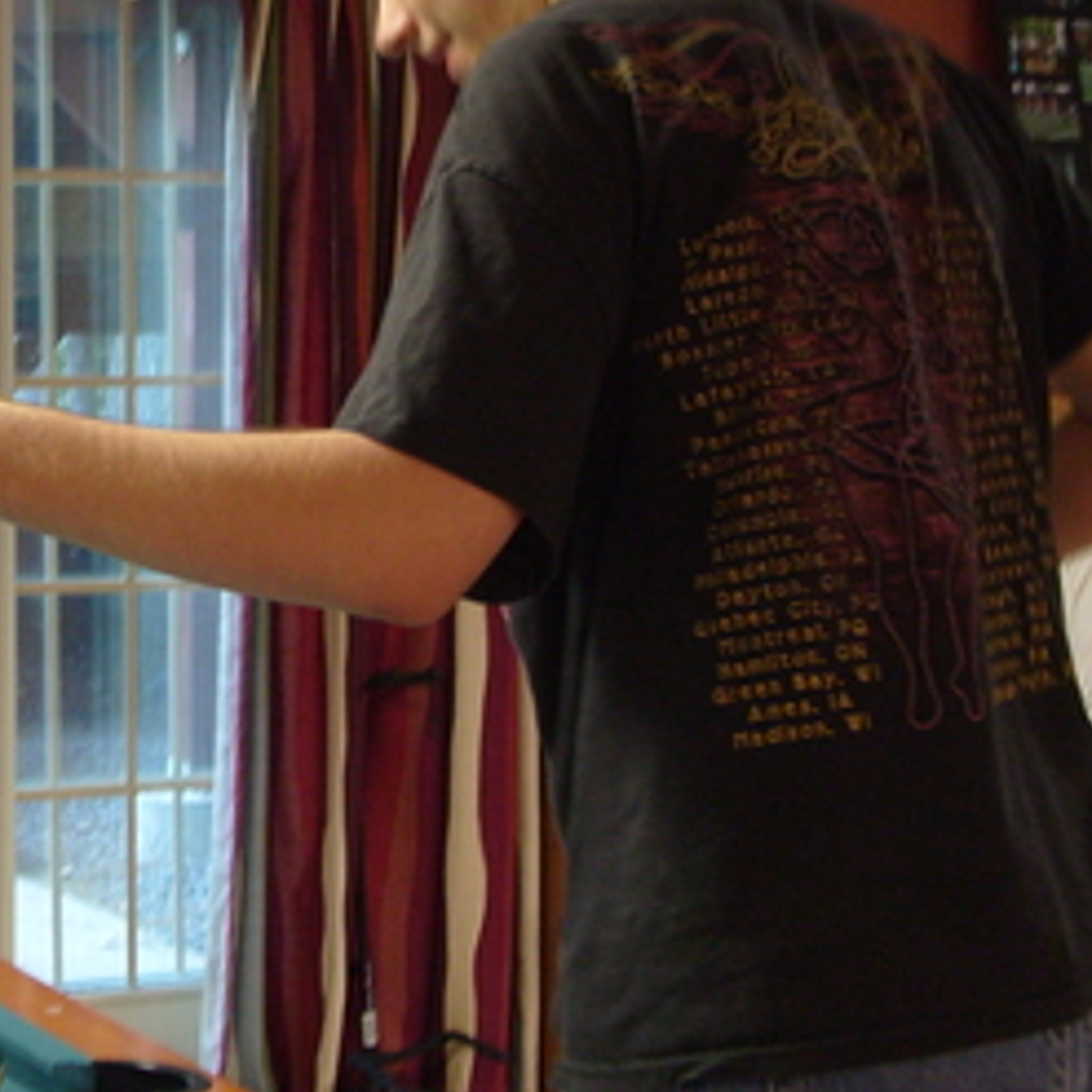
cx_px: -49
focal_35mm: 80
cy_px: 332
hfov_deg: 20.8
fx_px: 2855
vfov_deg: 21.5
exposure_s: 1/20
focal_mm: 7.8
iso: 200
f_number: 2.8
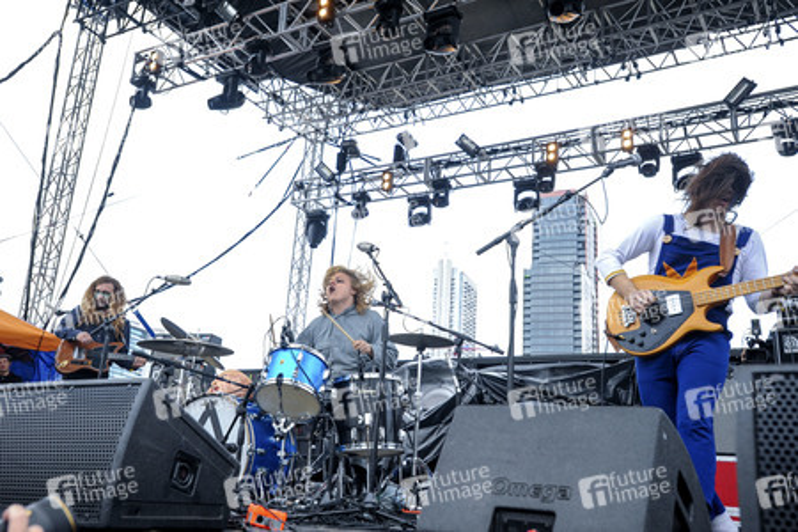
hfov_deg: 54.4
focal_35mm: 35
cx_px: 399
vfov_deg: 37.9
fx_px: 776
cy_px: 266
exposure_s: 1/250
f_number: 3.5
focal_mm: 35
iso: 1250
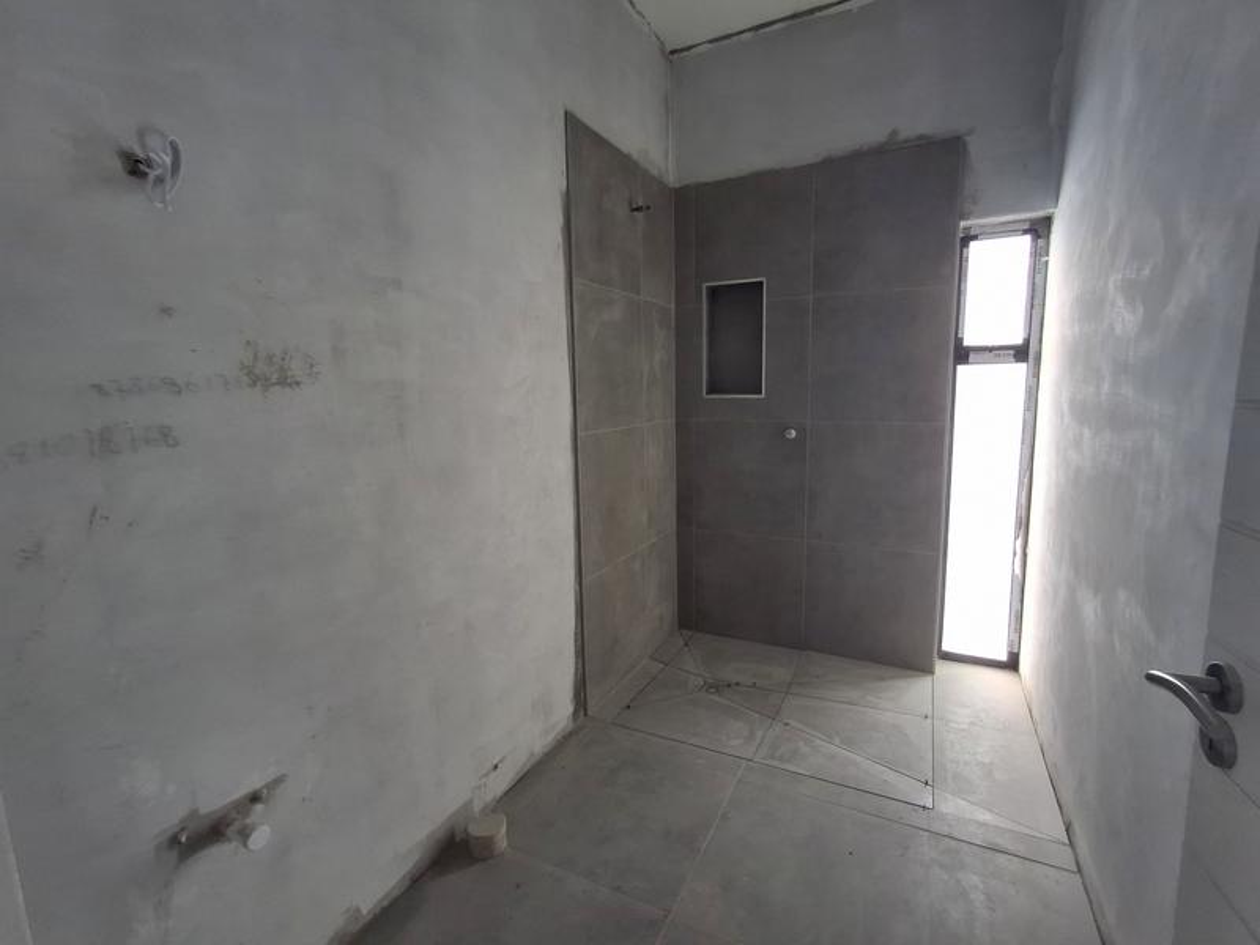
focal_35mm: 16
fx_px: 582
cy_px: 472
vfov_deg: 78.1
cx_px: 630
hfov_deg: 94.5
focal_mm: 1.64
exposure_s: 1/208
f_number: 2.2
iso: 40
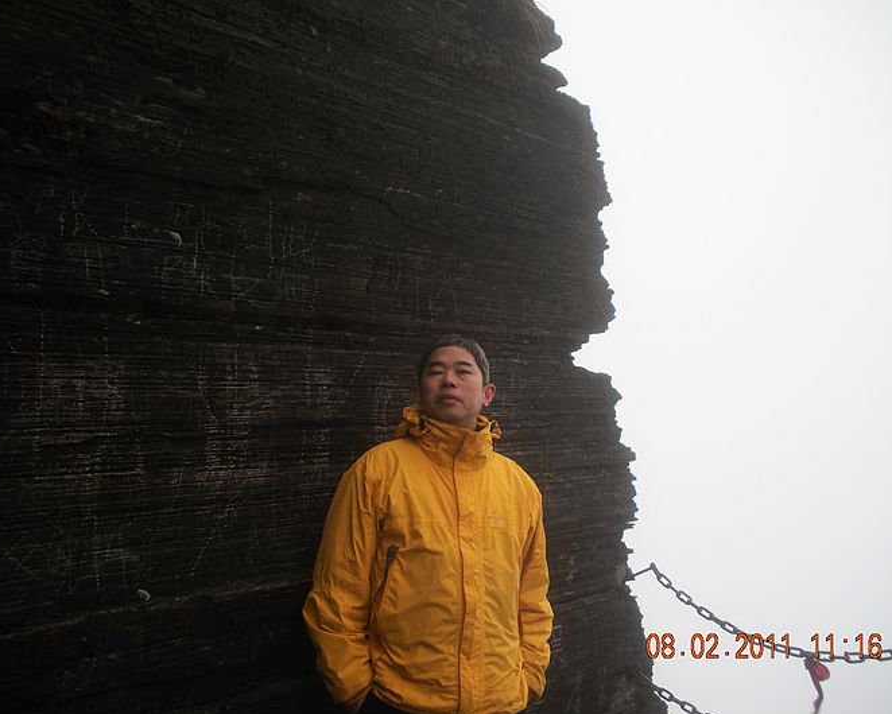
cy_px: 360
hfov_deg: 47.9
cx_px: 461
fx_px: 1003
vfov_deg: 39.2
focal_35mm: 38
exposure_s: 1/110
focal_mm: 6.3
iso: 64
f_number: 3.5
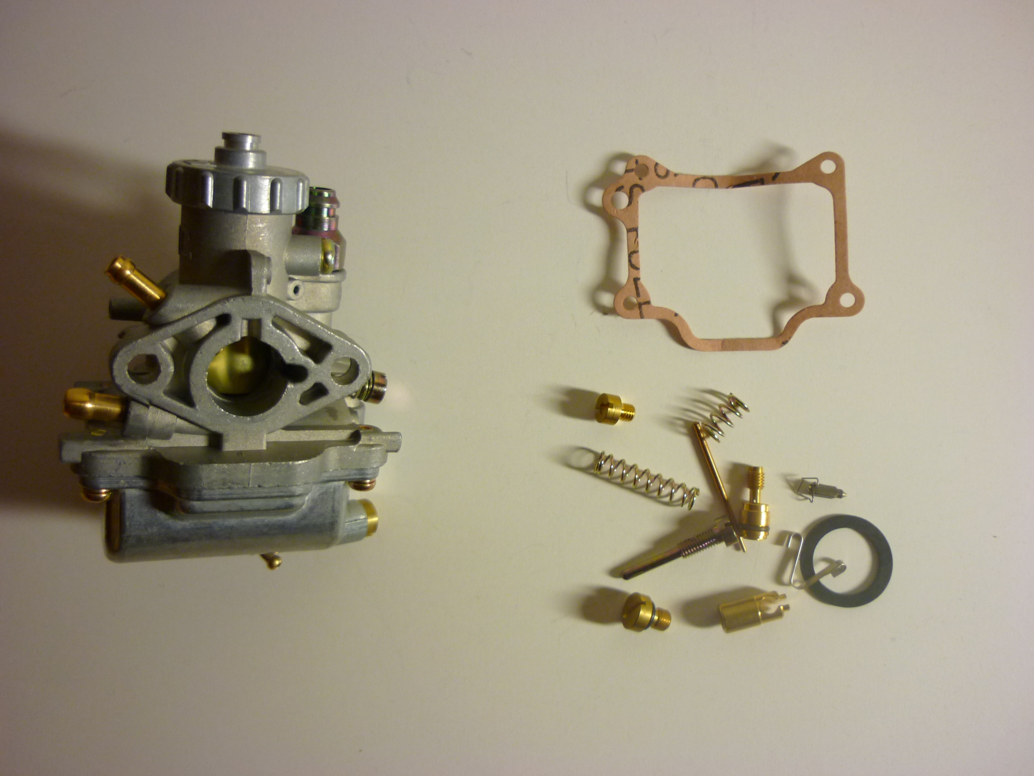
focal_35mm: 33
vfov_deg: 42.9
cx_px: 517
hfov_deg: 55.4
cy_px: 388
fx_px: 986
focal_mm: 5.5
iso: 160
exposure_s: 1/30
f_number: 2.8
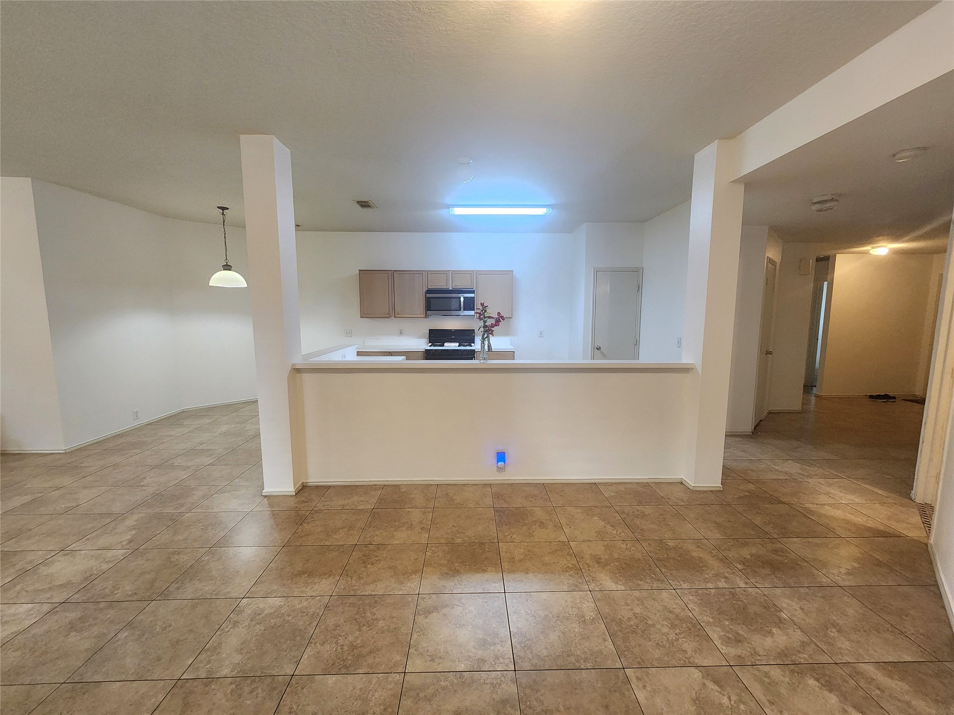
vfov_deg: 89.9
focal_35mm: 13
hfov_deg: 106.2
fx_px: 358
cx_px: 477
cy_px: 358
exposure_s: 1/60.2
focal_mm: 2.2
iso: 400
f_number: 2.2
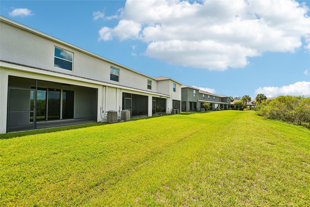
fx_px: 121
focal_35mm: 14
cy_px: 104
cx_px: 155
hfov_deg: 104.3
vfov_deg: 81.2
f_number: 8
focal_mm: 14
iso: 400
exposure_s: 1/1250
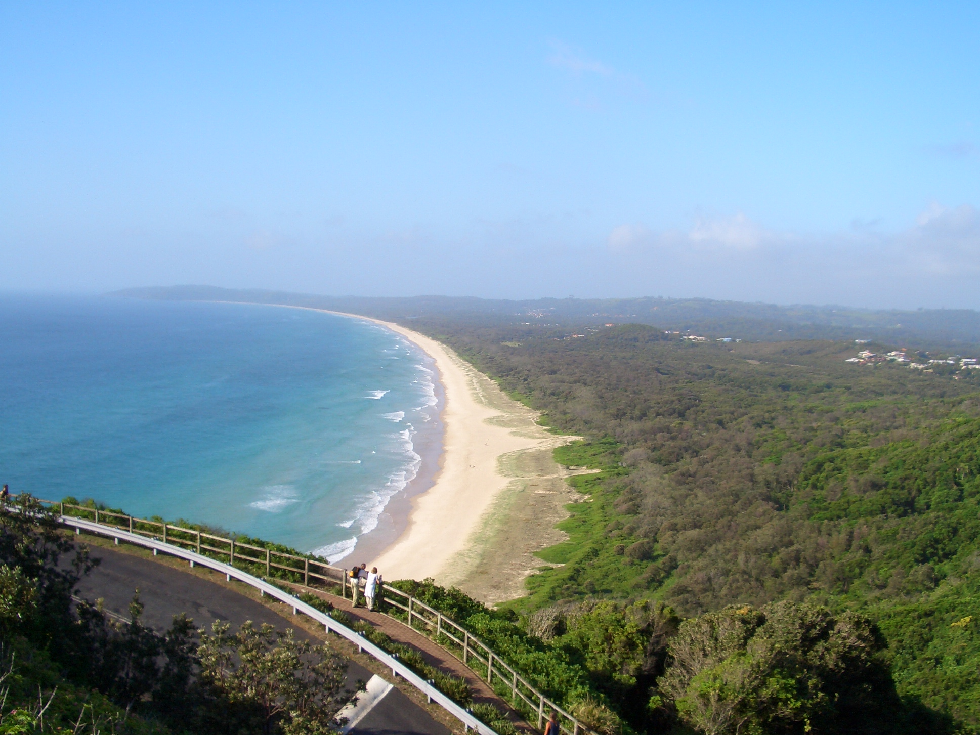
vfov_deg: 38.7
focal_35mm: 37
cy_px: 384
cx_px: 510
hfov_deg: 50.1
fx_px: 1048
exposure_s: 1/400
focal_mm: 5.8
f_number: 4.3
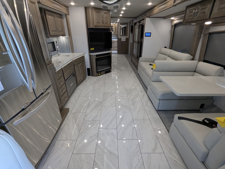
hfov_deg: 94.4
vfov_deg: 78.2
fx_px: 104
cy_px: 84
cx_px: 112
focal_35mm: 16
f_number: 2.2
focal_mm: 2.35
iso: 320
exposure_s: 1/217
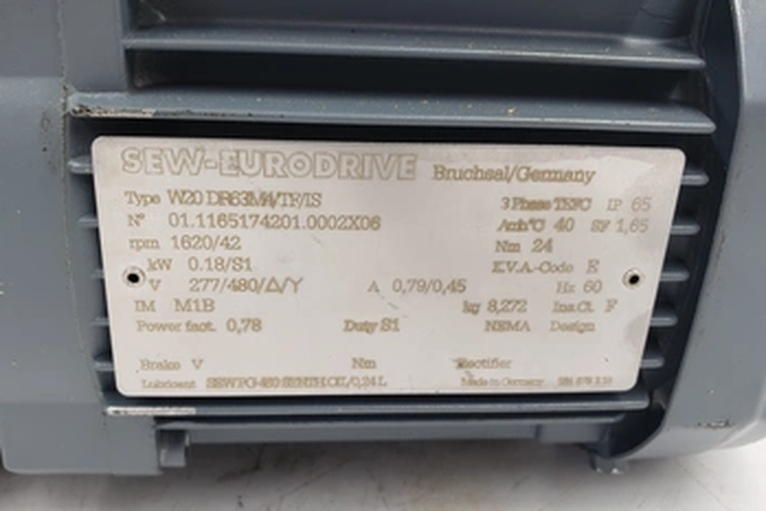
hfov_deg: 60.2
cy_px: 243
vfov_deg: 42.4
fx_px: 660
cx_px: 364
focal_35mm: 31
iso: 80
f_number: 2.4
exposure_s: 1/120
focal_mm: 4.3
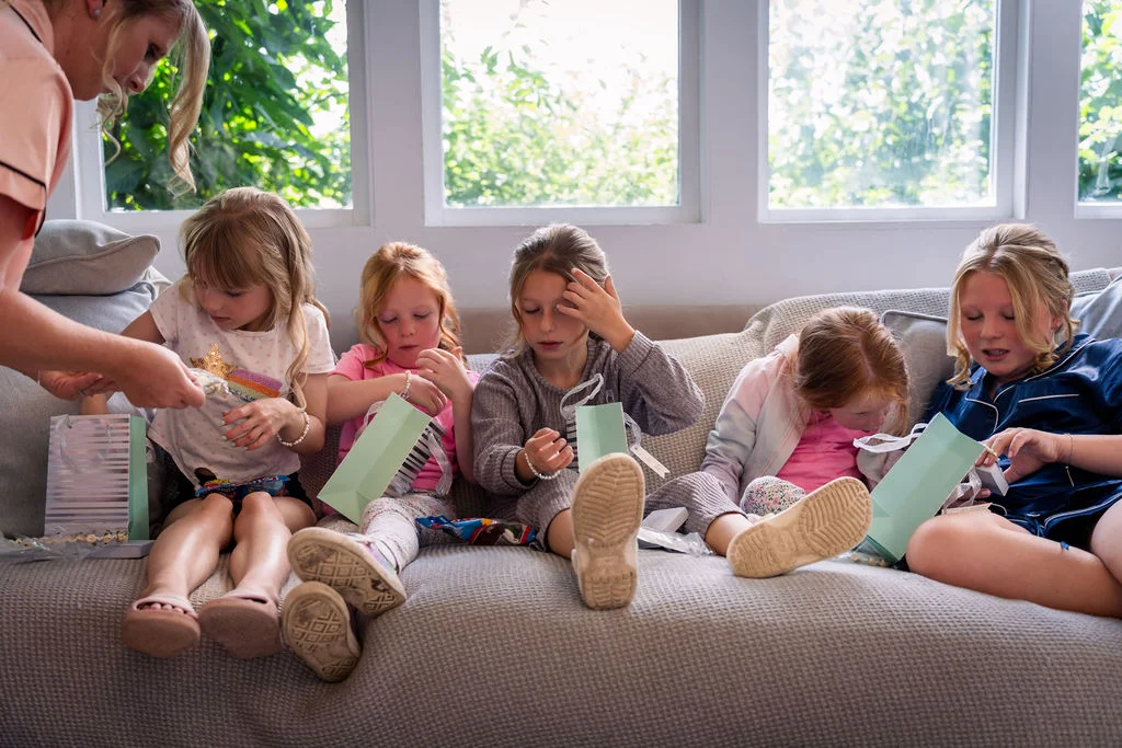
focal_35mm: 41
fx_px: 1278
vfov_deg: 32.6
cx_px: 561
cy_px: 374
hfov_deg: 47.4
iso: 400
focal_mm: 41
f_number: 2.8
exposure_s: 1/250
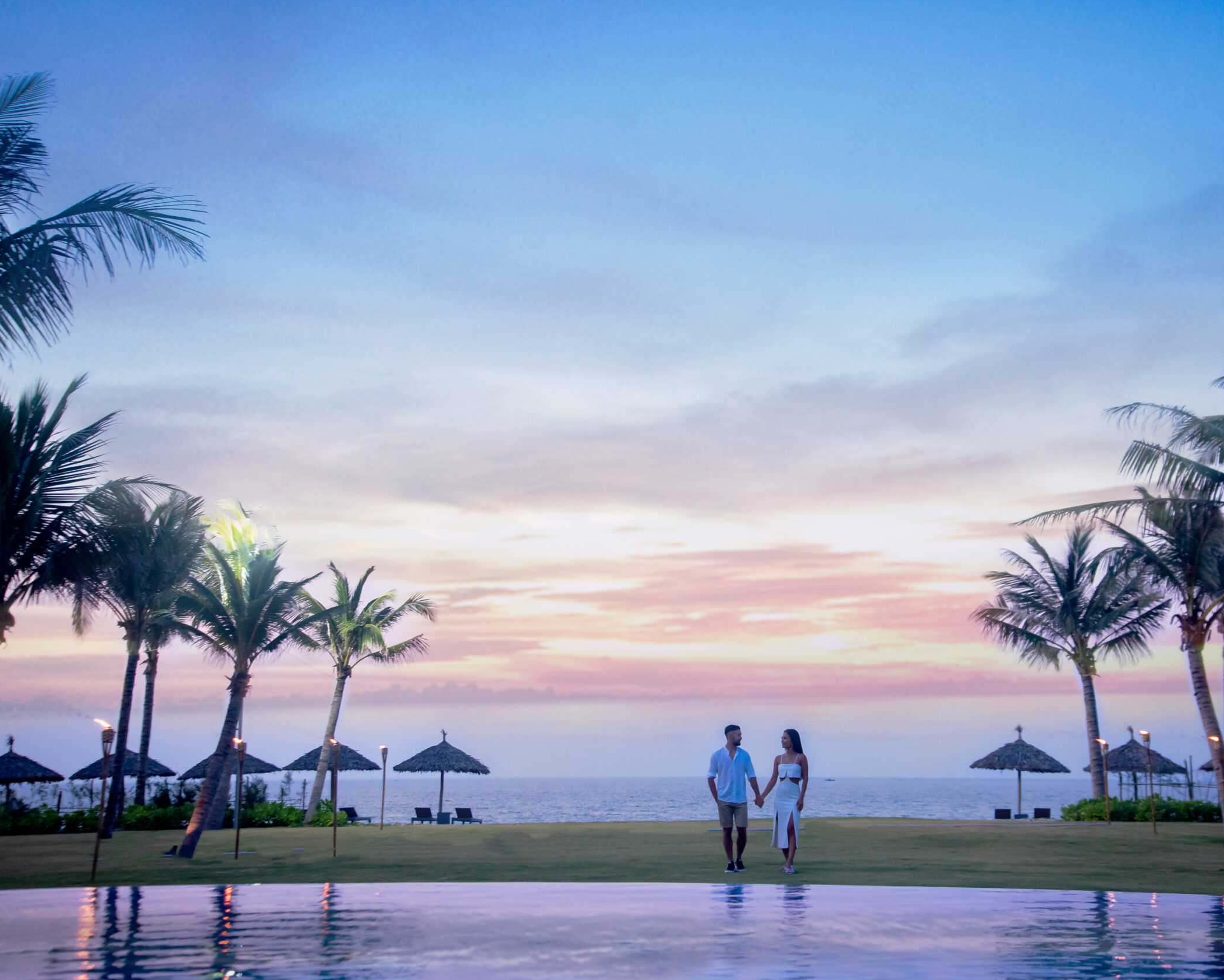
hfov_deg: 38.7
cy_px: 496
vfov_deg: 31.4
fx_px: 1739
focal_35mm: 48
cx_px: 691
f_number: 5.6
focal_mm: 42
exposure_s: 1/160
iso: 1250
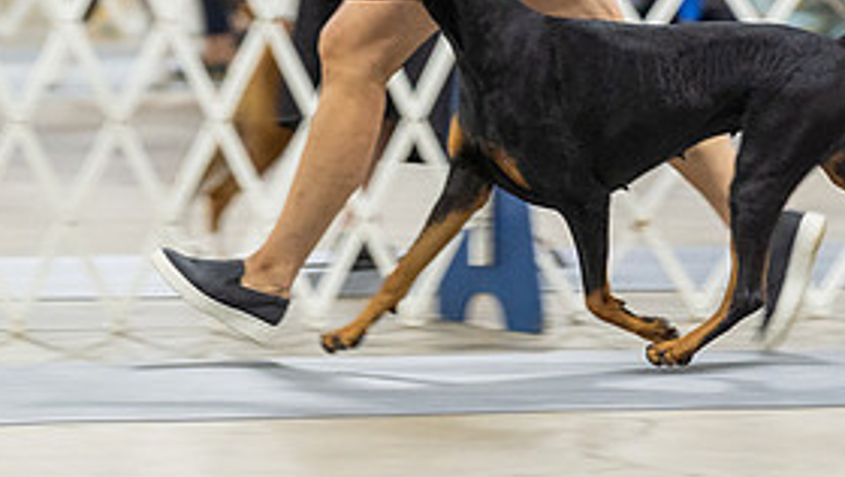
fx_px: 7758
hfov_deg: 6.2
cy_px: -33
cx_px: 300
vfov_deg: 3.5
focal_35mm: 346
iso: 2500
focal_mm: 137
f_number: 2.8
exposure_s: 1/160
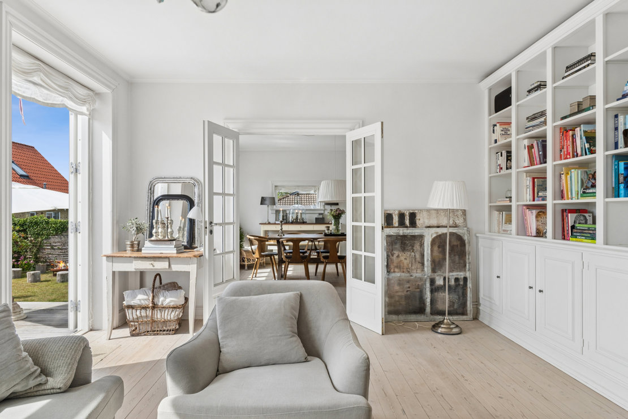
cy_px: 210
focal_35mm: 24
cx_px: 314
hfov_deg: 73.7
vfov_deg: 53.1
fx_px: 419
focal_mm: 16
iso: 200
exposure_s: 1/60
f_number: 8
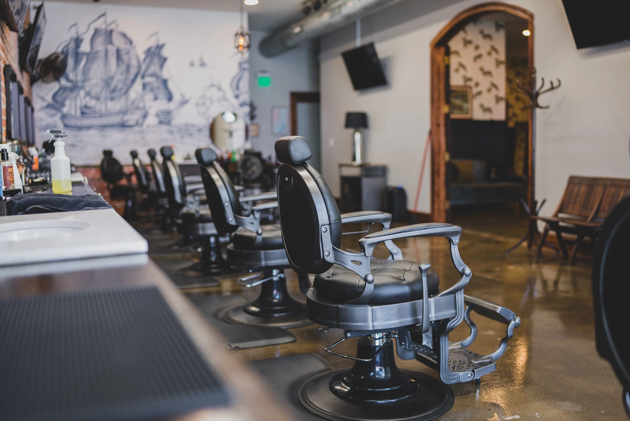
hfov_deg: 54.4
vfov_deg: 37.9
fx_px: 613
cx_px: 315
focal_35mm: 35
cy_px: 210
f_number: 1.6
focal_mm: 35
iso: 500
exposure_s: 1/320
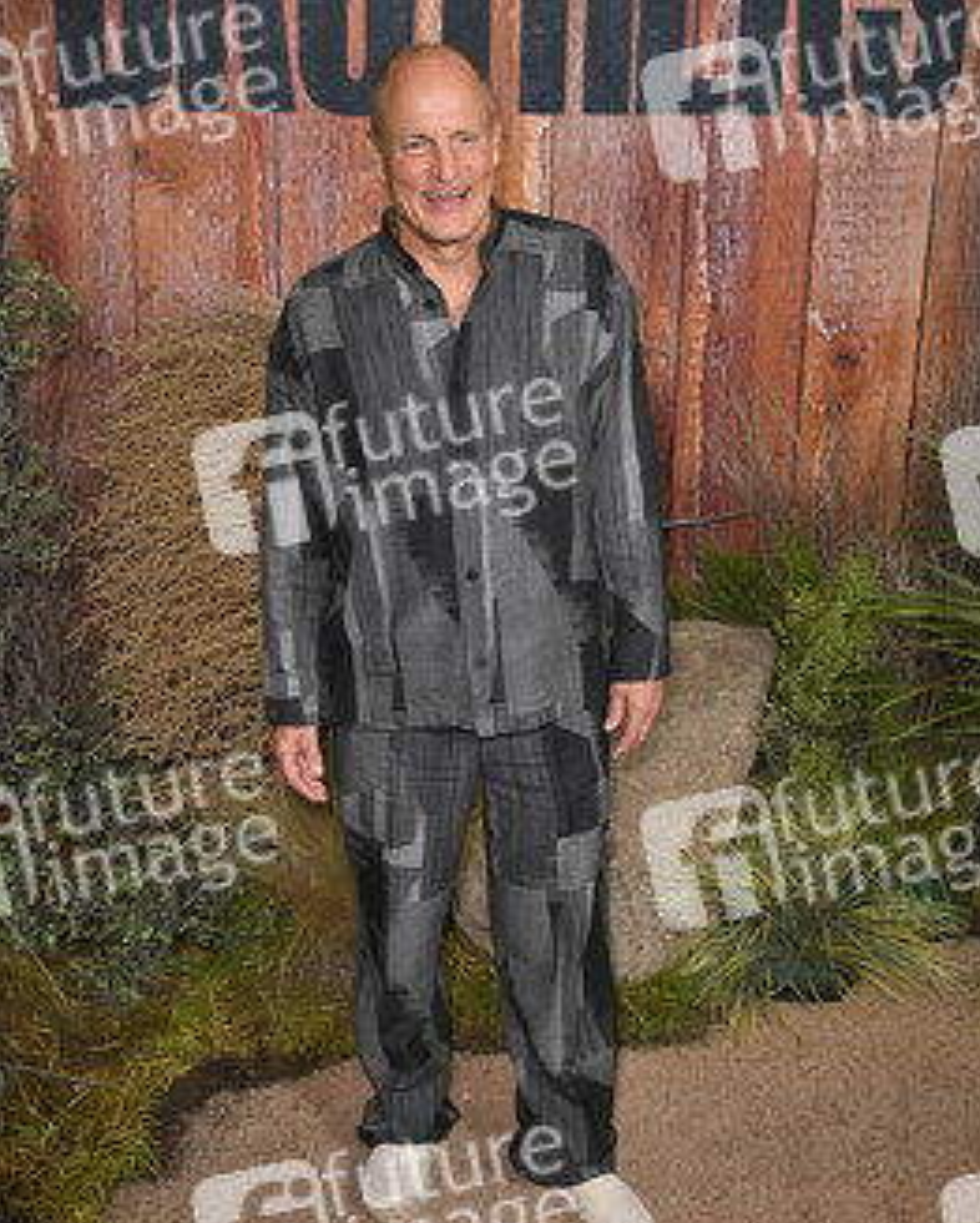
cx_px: 494
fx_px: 1702
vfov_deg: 39.5
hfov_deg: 32.1
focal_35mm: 47
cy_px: 655
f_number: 6.3
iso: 1000
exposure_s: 1/250
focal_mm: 41
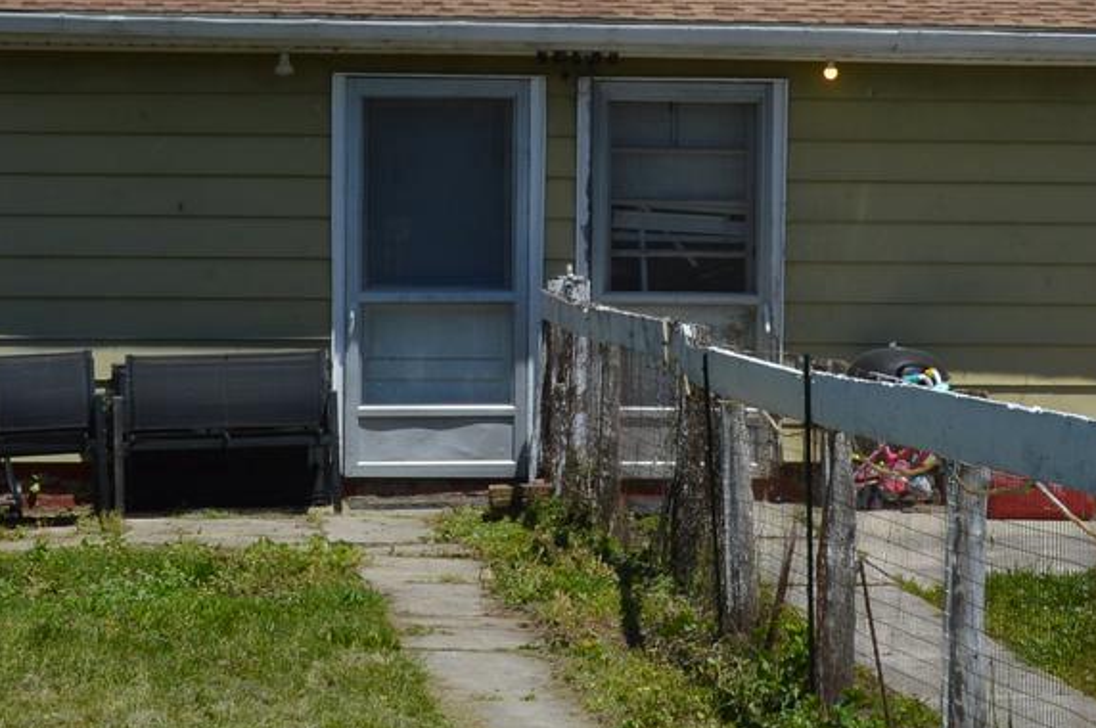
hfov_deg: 15.9
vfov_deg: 10.6
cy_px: 277
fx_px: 3923
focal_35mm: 129
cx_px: 504
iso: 100
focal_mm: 24
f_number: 9
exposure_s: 1/320
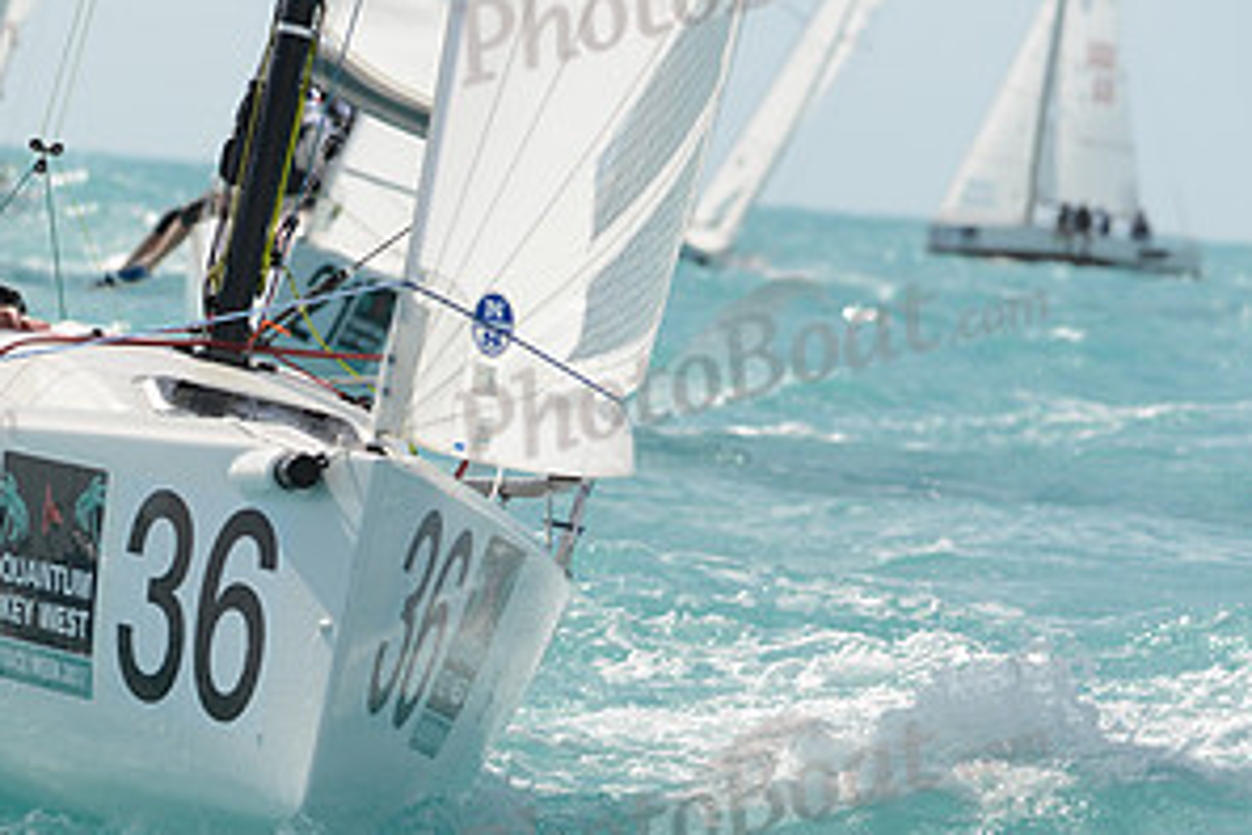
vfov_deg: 3.5
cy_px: 643
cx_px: 240
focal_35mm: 390
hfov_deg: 5.3
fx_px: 13562
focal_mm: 200
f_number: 5.6
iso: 200
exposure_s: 1/1600
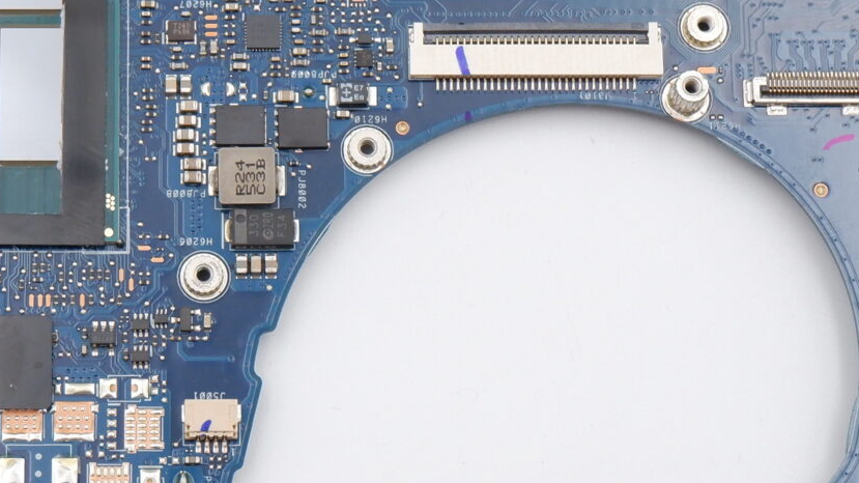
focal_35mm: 123
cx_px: 201
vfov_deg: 9.8
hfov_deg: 17.3
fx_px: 2801
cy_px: 193
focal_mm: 25.6
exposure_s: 1/250
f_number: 6.4
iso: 800
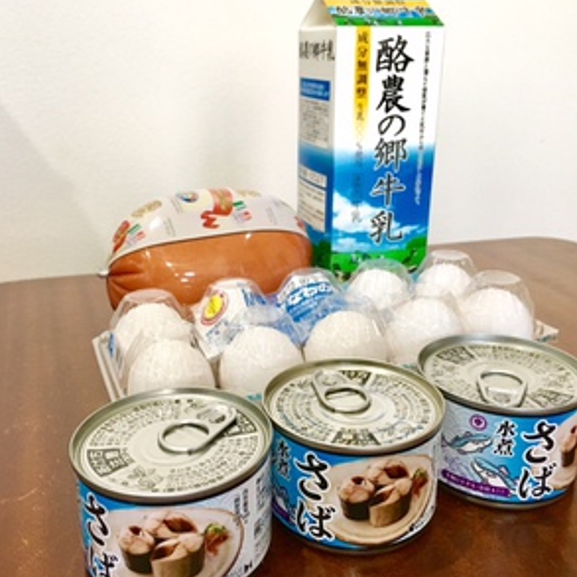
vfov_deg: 47.2
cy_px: 286
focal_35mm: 35
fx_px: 660
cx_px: 280
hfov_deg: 47.2
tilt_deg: -19.7
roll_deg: +0.0
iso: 200
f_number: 2.2
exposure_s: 1/17
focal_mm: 4.15
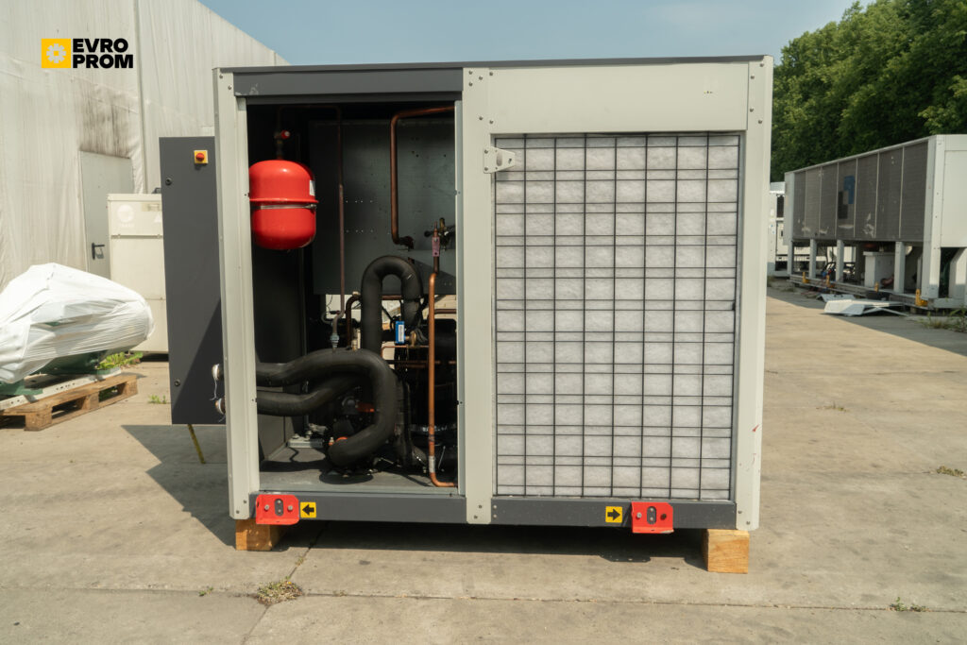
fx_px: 779
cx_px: 484
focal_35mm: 29
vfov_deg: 45.0
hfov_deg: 63.7
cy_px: 322
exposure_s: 1/100
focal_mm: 29
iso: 100
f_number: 11
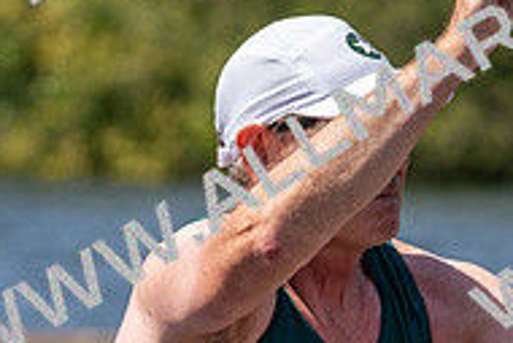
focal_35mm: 703
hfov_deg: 2.9
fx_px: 10025
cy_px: 374
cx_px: 273
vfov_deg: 2.0
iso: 250
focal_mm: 230
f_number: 5.6
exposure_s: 1/2000
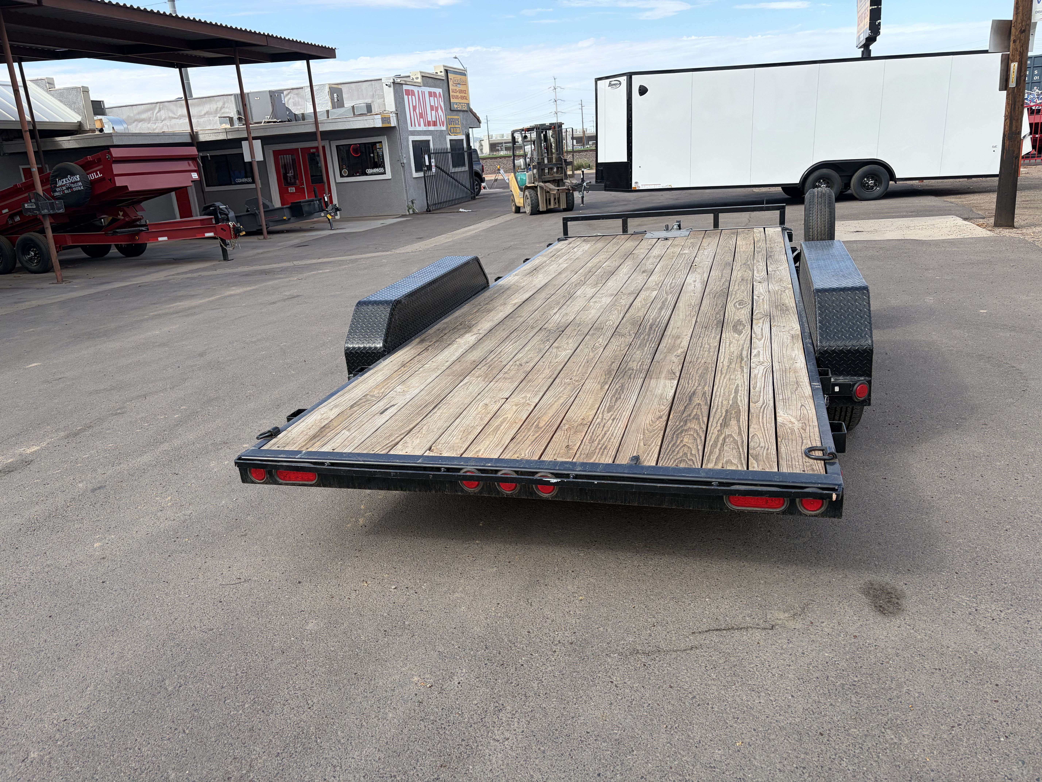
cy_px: 391
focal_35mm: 26
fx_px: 783
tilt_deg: -16.6
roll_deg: +6.1
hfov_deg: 67.3
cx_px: 521
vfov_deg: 53.1
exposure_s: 1/1517
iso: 50
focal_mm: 5.96
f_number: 1.6
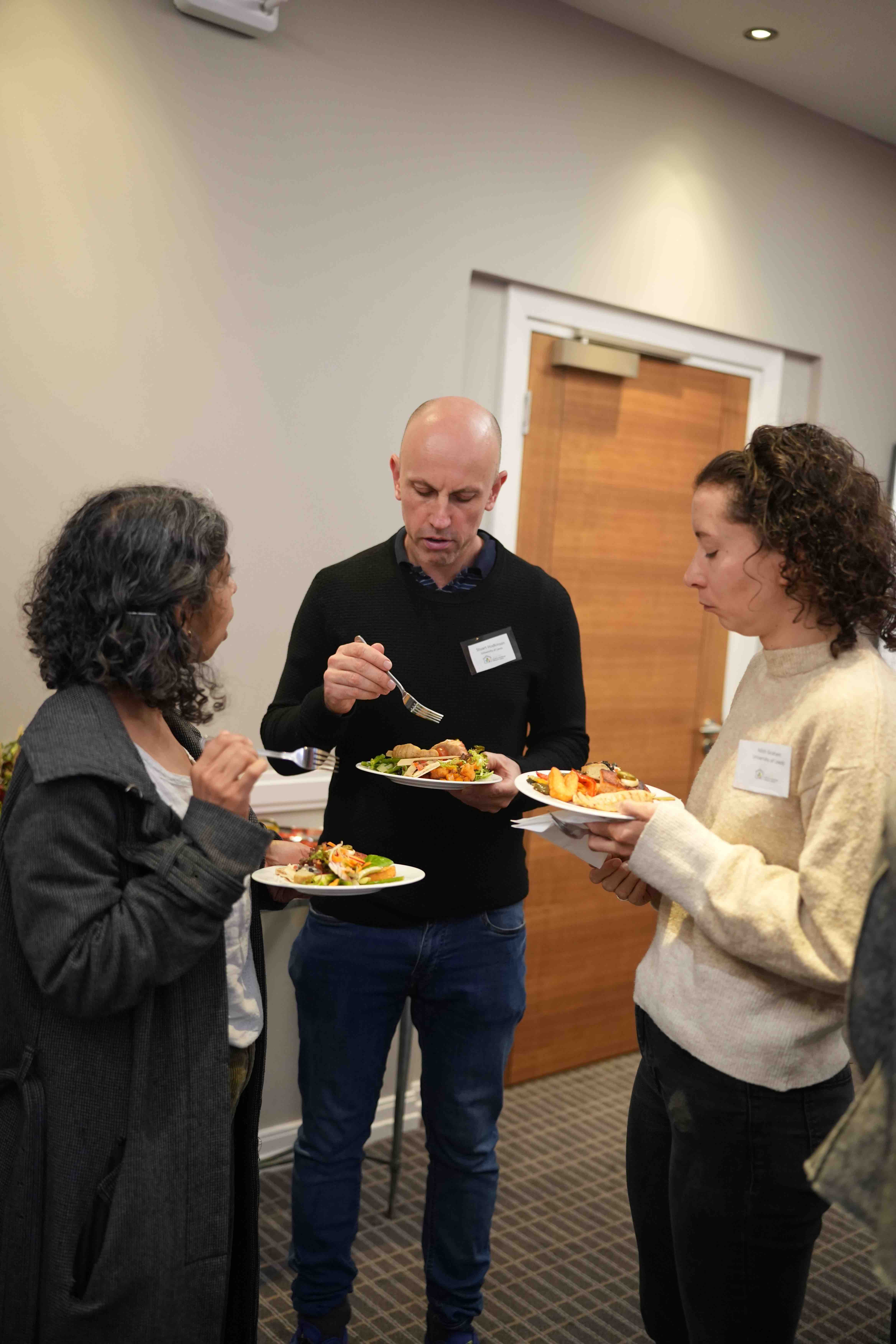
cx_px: 448
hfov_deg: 37.9
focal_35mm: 35
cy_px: 672
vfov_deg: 54.4
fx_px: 1307
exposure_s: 1/125
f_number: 2
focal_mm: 35
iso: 2000
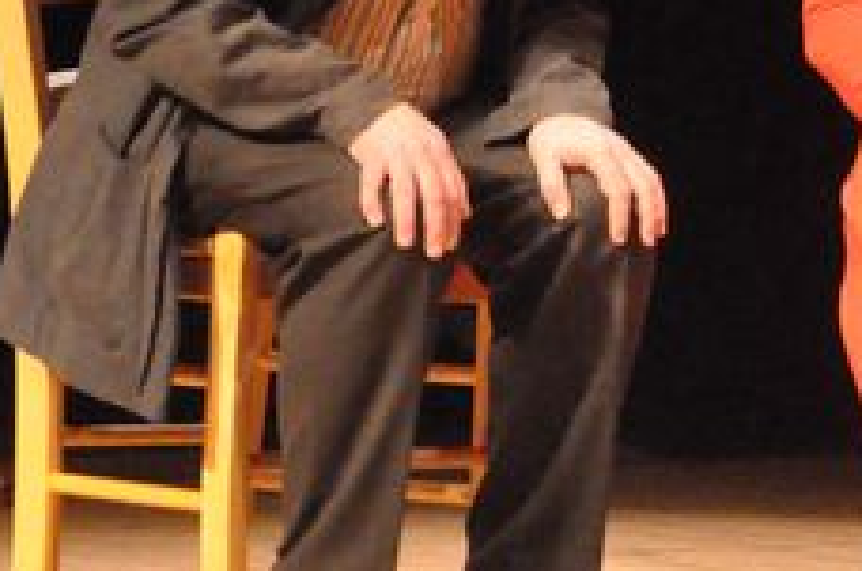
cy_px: -32
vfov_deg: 4.2
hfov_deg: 6.2
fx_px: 7813
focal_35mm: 327
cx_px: 1422
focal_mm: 62
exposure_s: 1/200
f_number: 5.3
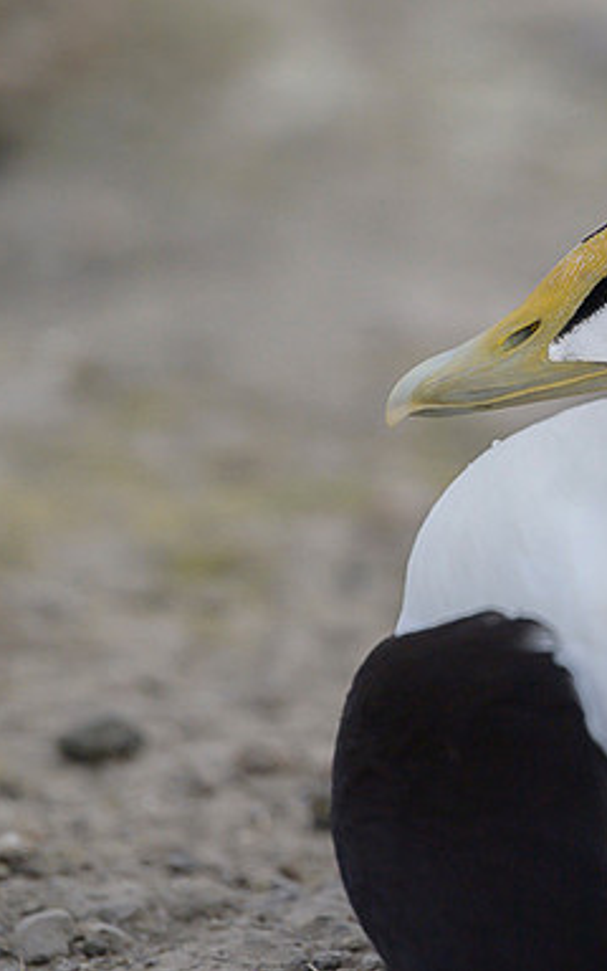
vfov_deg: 2.8
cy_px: 384
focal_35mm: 744
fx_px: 19692
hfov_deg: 1.8
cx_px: 721
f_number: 5.6
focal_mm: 400
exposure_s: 1/2500
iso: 800
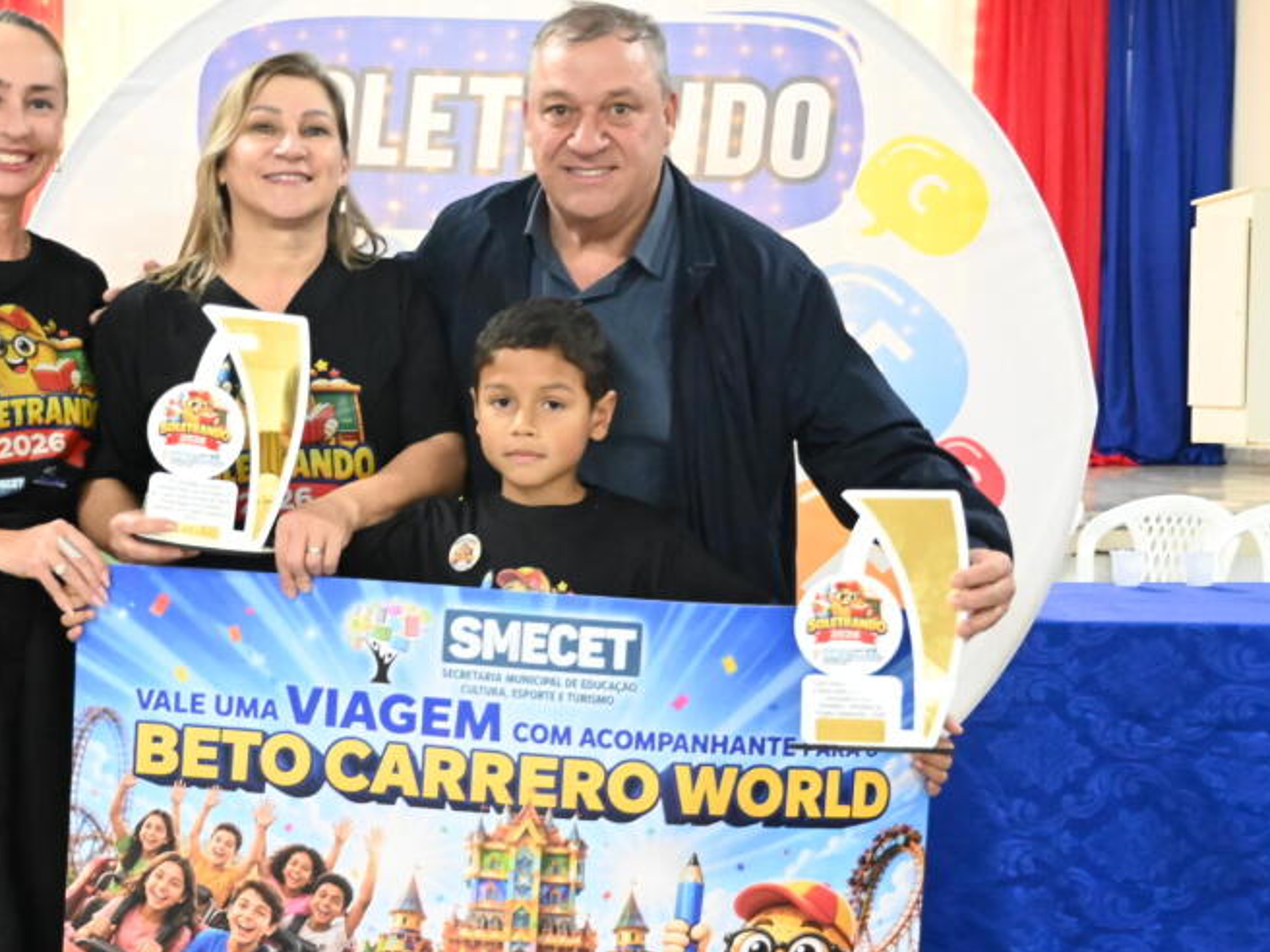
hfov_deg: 31.9
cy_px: 552
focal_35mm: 60
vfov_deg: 24.4
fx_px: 2201
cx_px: 397
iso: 9000
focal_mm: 27
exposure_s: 1/60
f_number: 4
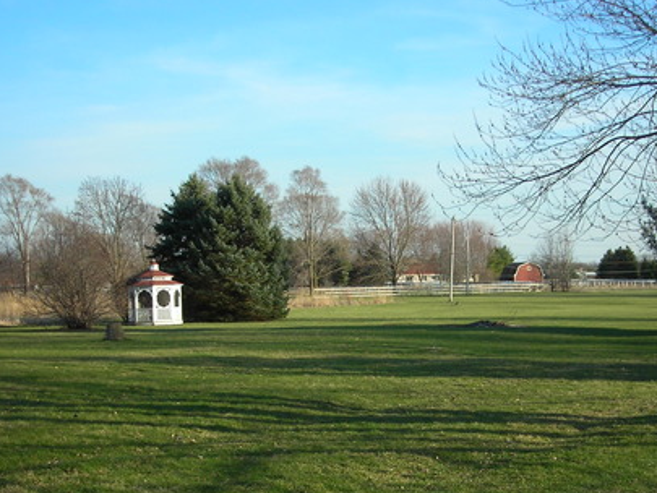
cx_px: 375
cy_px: 341
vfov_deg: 24.3
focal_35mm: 60
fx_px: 1139
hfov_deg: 32.1
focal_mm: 6.3
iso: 50
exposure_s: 1/336
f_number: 3.2
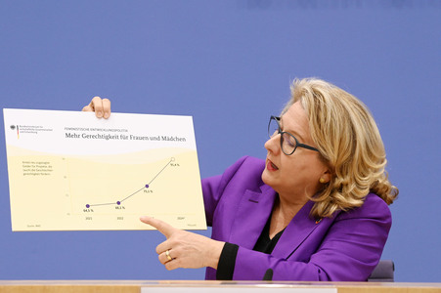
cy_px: 146
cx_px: 220
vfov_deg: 15.9
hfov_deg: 23.7
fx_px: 1053
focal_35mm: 86
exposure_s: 1/400
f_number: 7.1
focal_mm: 86
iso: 5000
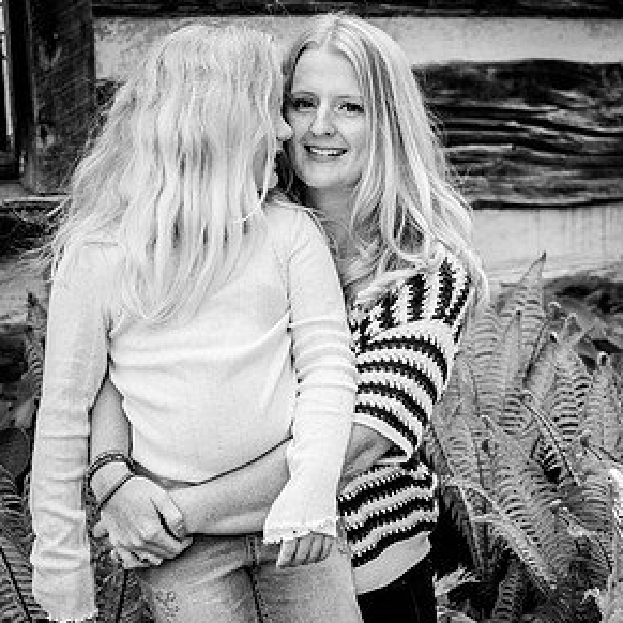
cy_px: 336
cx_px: 317
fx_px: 1873
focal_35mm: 92
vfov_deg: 18.9
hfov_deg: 18.9
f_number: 5.6
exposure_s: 1/250
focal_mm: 70
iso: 100
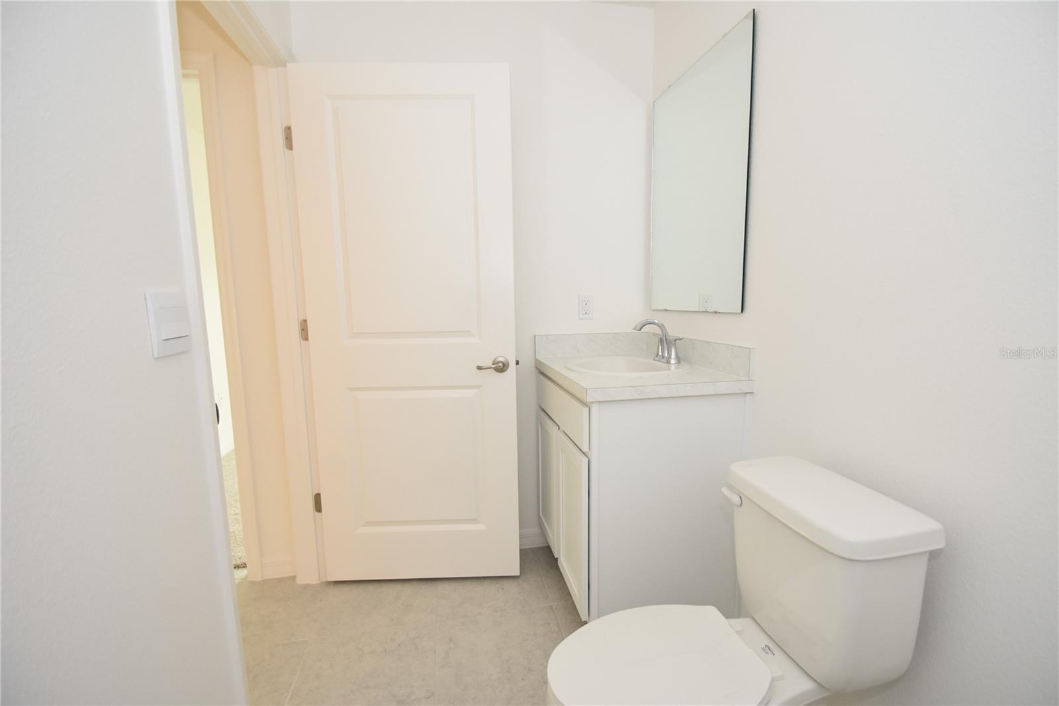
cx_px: 530
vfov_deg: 77.3
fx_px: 441
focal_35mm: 15
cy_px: 353
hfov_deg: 100.4
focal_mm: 10
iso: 1100
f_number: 4
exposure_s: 1/60
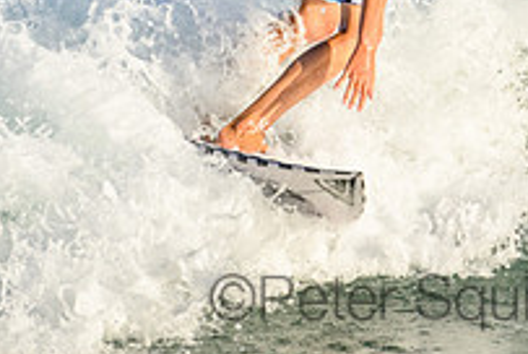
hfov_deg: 0.9
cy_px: -134
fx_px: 33518
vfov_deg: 0.6
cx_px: 411
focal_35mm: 2282
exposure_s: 1/2000
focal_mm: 800
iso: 1600
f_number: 11
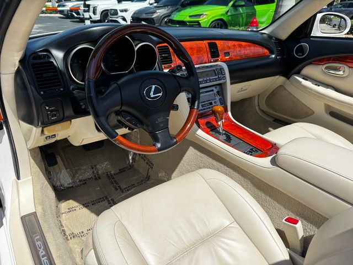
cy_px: 132
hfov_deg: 71.6
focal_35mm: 24
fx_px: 245
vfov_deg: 56.8
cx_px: 176
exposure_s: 1/2833
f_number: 1.78
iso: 80
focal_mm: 6.76
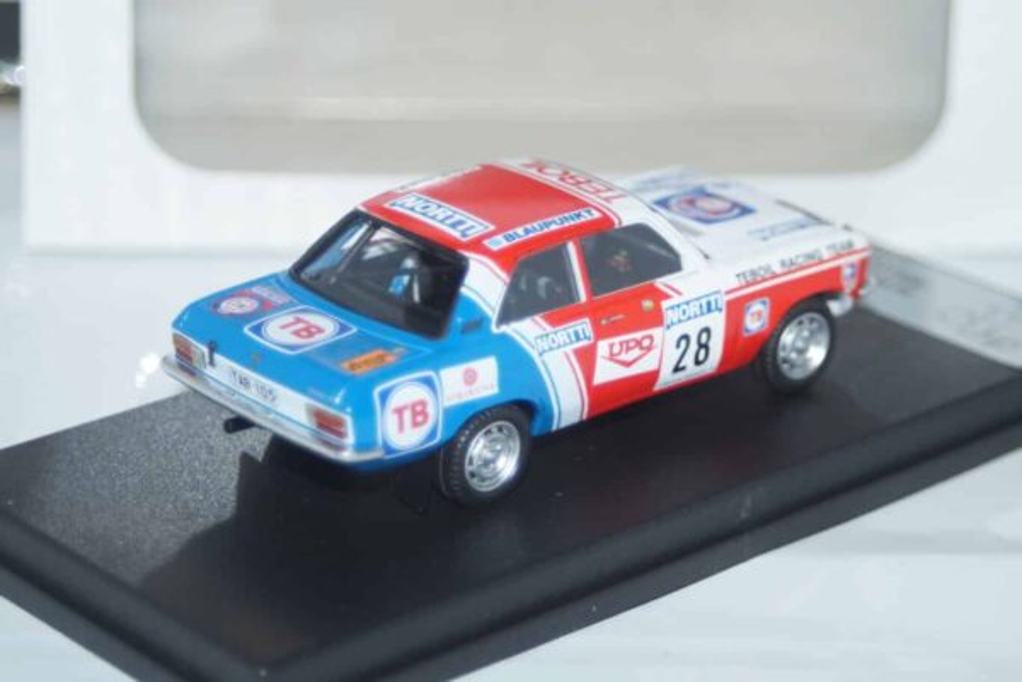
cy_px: 341
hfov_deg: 17.1
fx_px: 3406
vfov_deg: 11.4
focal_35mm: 120
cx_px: 511
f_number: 5.6
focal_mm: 80
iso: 500
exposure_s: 1/160
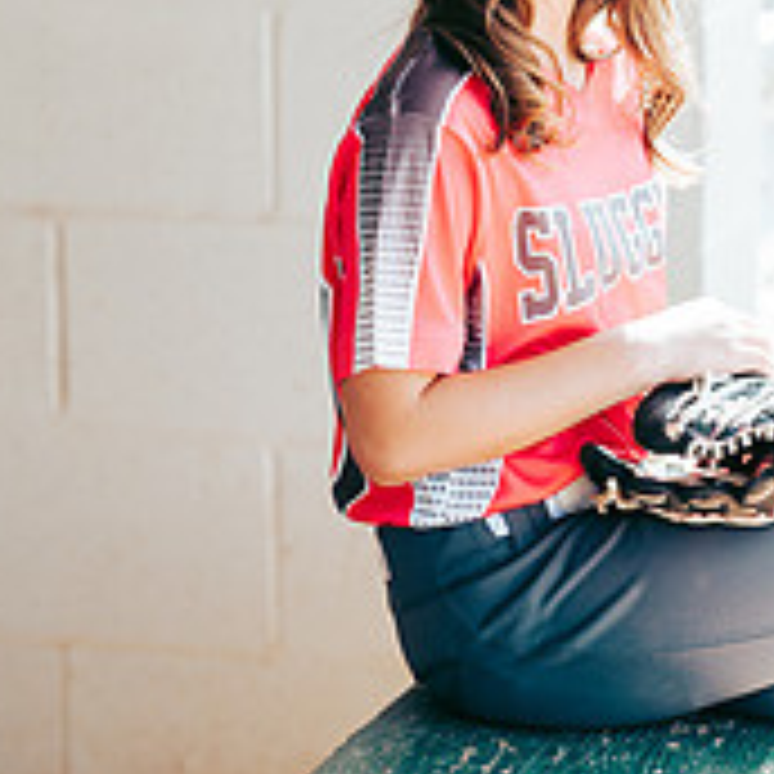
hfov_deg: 9.2
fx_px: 4781
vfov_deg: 9.2
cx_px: 644
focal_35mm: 189
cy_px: -108
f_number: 2.8
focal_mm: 85
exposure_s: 1/400
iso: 160
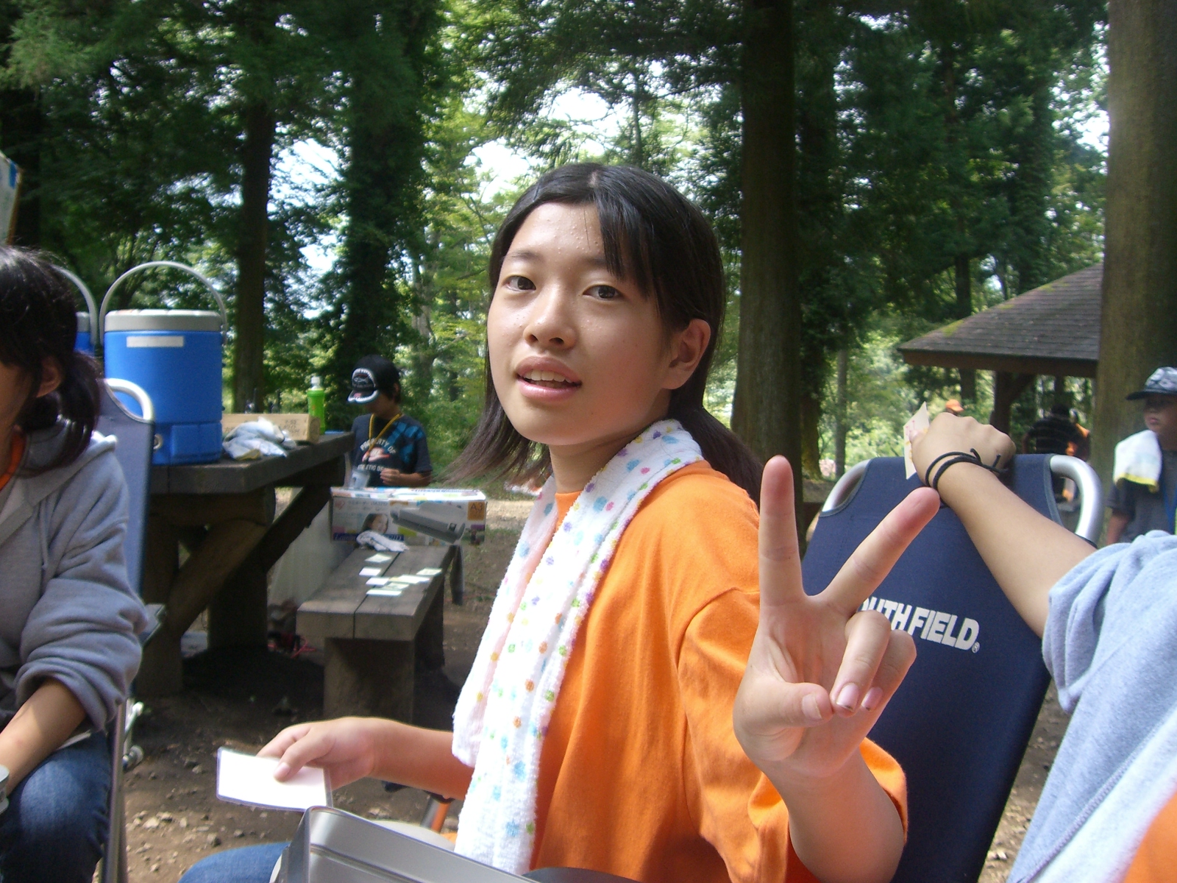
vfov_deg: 37.7
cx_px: 588
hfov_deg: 49.0
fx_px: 1292
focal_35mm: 38
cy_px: 442
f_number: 2.7
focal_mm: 6.2
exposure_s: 1/200
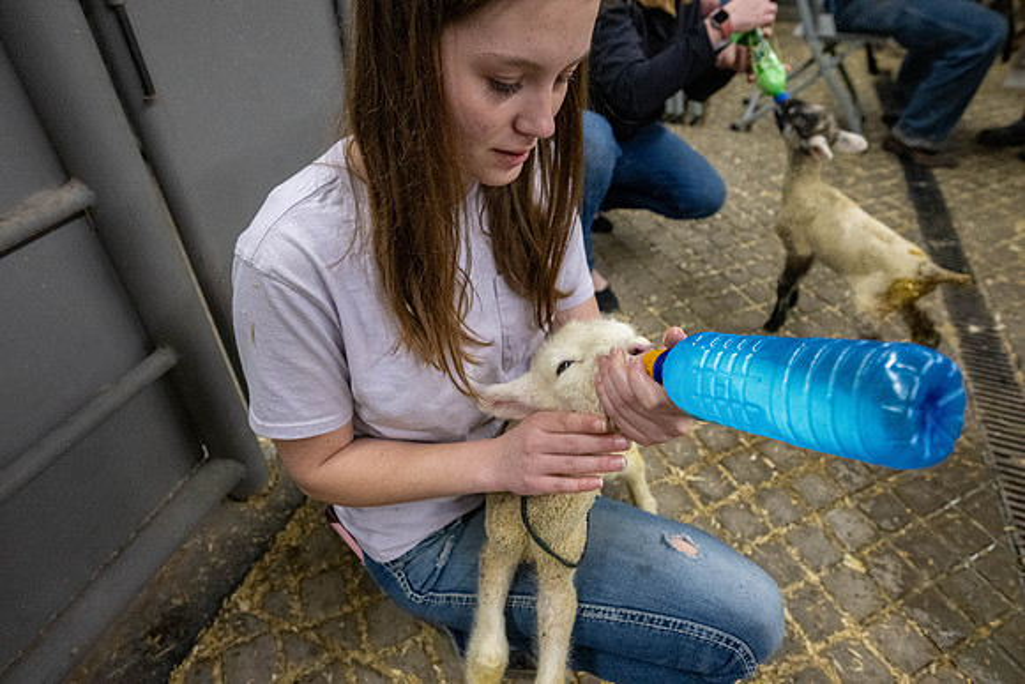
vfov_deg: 60.7
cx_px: 512
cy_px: 342
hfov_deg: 82.6
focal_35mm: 20
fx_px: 584
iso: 8000
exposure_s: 1/500
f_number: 4
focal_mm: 20.5
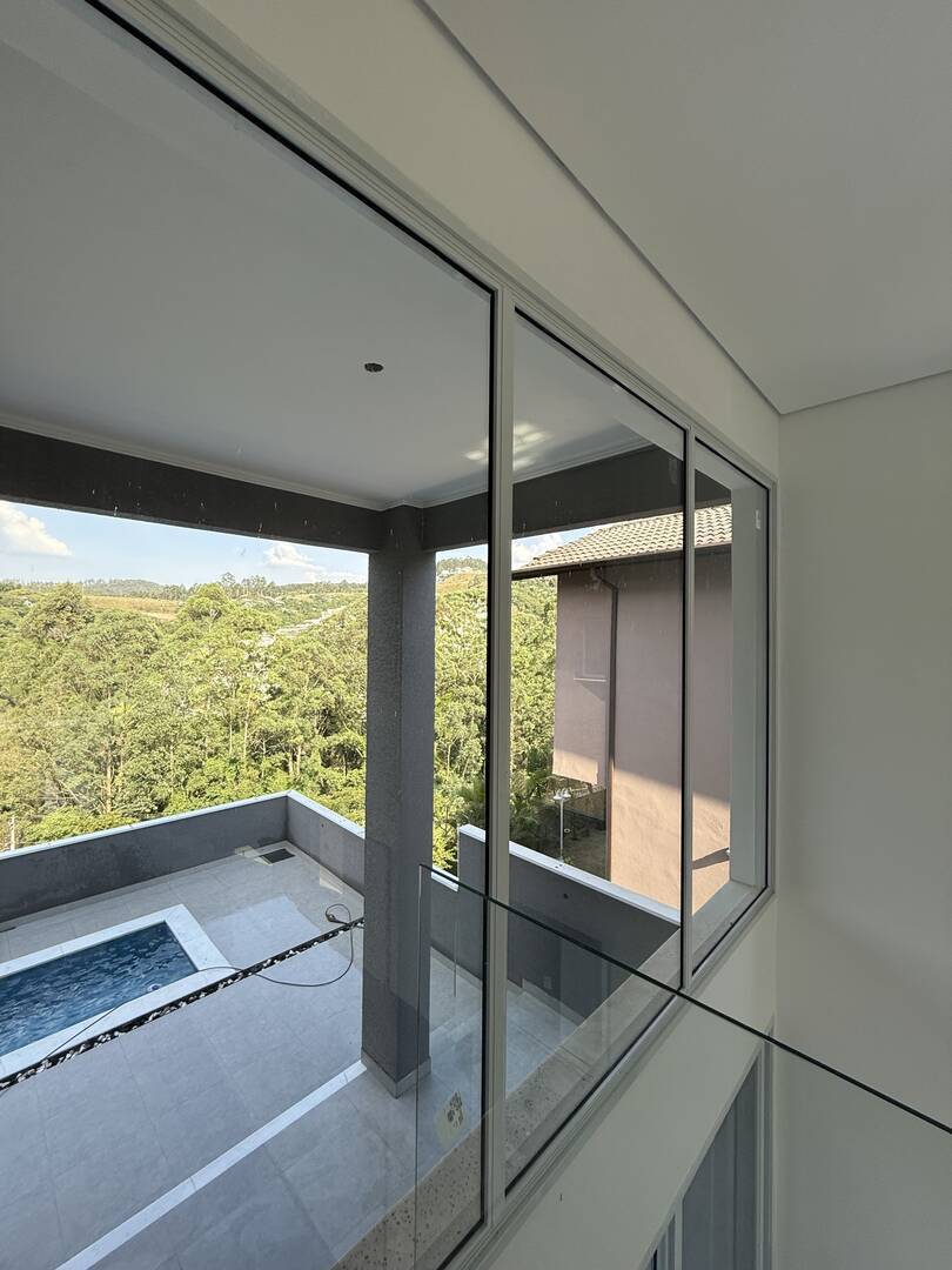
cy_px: 635
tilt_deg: +1.5
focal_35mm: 14
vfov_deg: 102.1
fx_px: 513
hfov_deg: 85.7
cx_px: 476
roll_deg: -0.6
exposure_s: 1/472
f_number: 2.2
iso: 64
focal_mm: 2.22
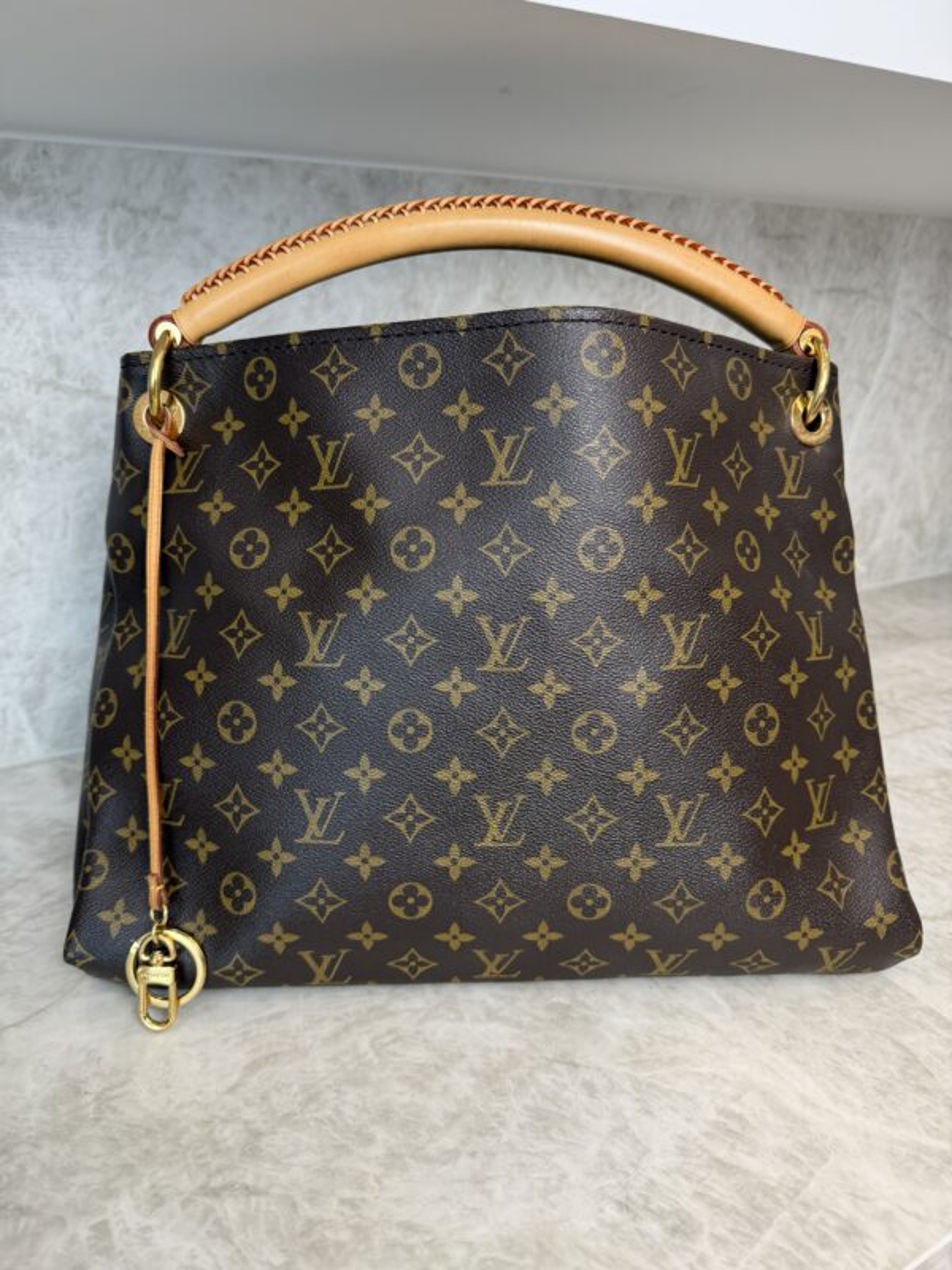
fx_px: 880
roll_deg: +0.3
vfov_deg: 71.6
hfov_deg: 56.8
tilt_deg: -18.2
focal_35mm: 24
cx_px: 476
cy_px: 635
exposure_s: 1/120
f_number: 1.78
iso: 125
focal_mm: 6.76
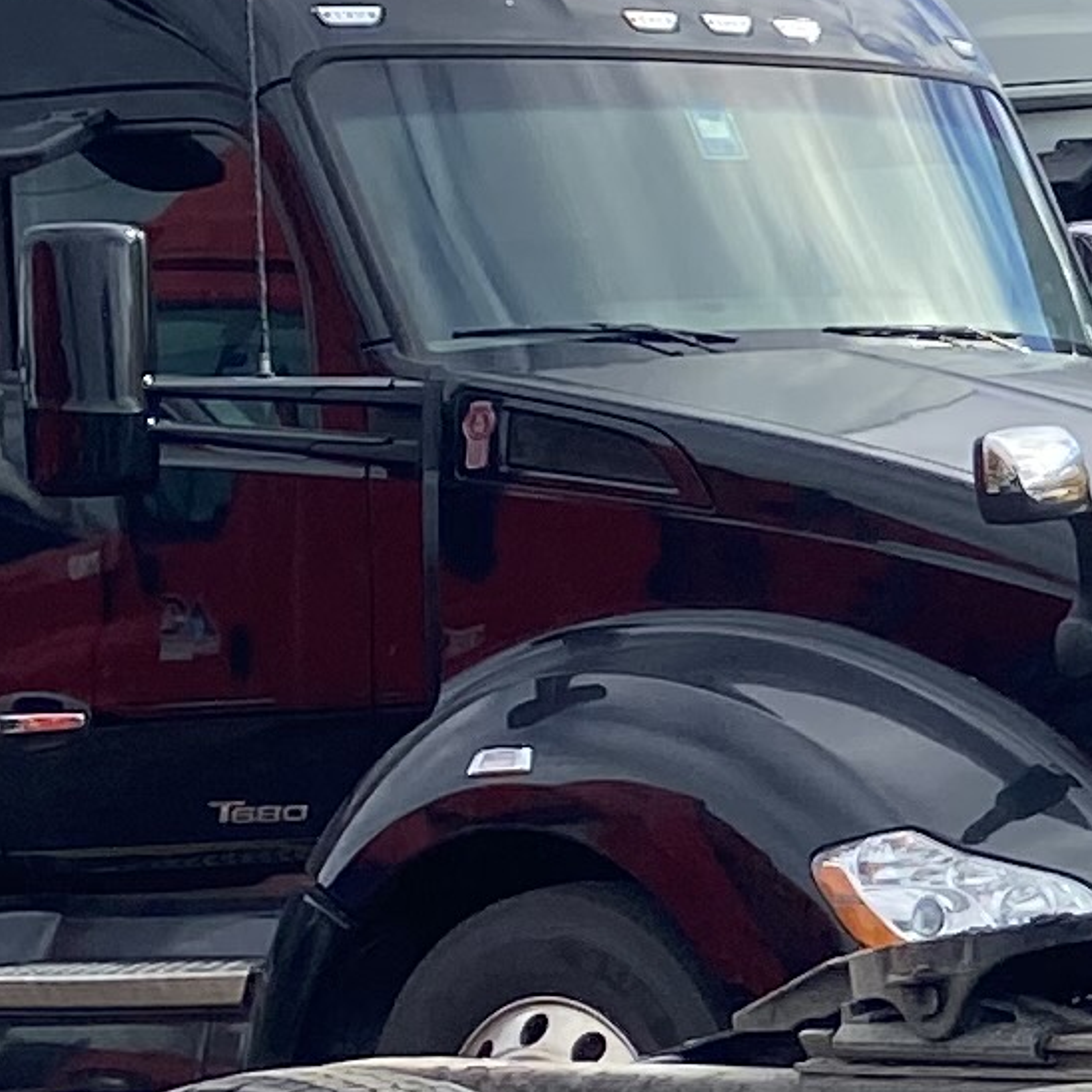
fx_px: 6032
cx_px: 3722
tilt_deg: -1.9
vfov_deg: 10.3
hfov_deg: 8.1
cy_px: 496
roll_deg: +1.2
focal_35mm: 169
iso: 32
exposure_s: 1/1838
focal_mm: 4.25
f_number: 1.8
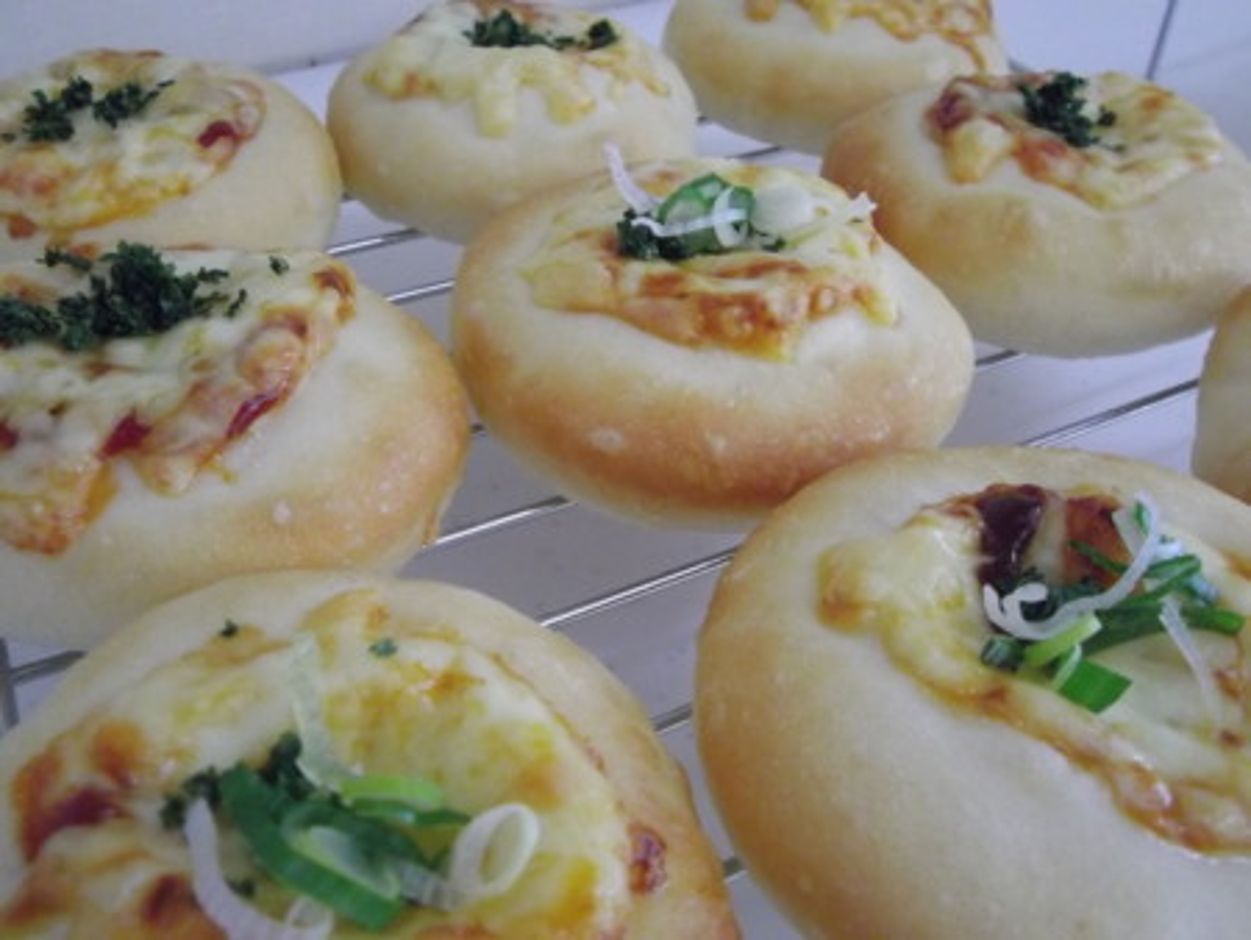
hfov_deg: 56.8
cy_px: 470
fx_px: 1157
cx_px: 626
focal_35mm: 32
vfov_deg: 44.2
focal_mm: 5.8
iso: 726
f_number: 3.5
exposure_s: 1/50
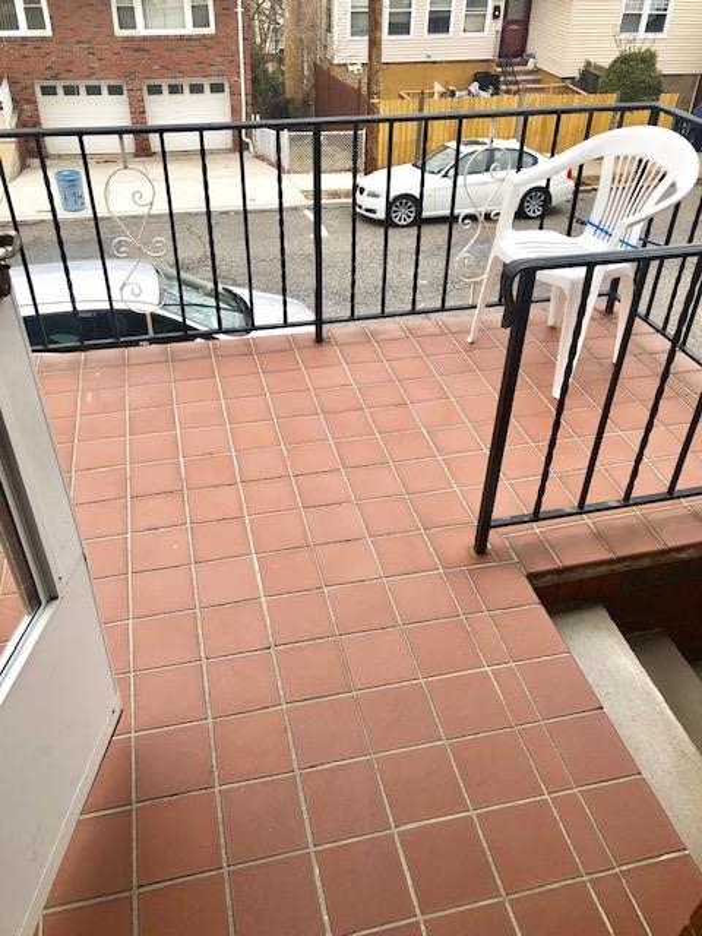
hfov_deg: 49.7
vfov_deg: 63.4
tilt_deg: -35.9
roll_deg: -2.5
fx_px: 757
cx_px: 351
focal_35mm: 28
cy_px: 468
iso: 20
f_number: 1.8
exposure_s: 1/349
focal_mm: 4
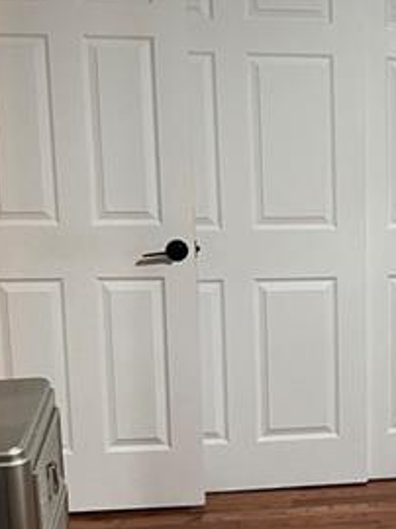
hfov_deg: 18.8
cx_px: 478
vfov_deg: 26.3
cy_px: 298
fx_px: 1131
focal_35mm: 74
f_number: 1.5
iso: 160
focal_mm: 5.7
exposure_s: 1/60
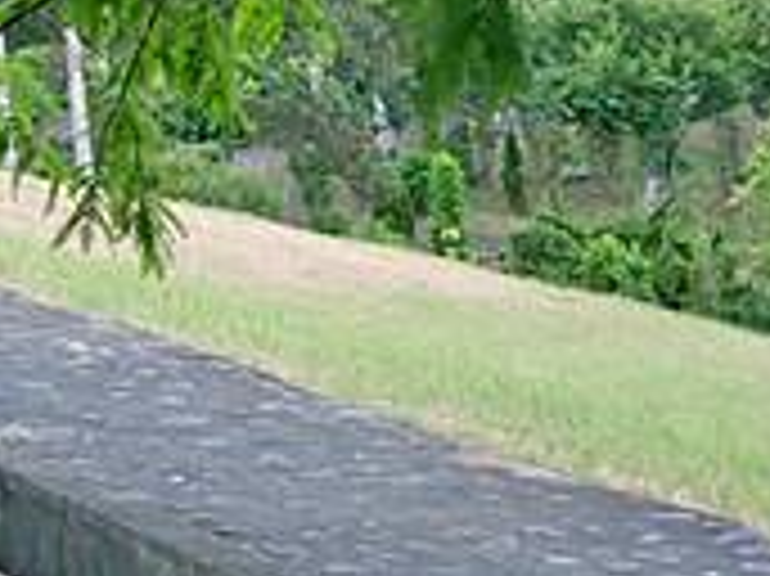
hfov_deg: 9.8
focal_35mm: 164
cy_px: -664
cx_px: -1355
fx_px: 3645
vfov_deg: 8.5
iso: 200
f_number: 2.5
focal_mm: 14
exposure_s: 1/200
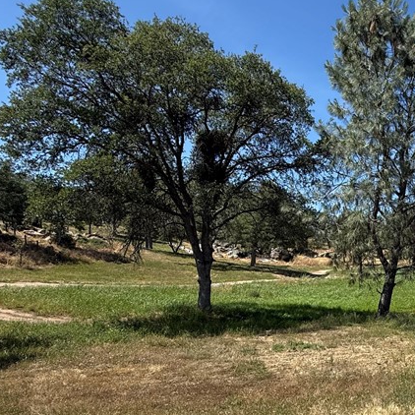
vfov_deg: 52.6
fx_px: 407
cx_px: 397
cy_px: 289
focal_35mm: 30
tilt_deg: -1.3
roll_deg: +0.9
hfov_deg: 46.8
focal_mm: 2.22
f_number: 2.2
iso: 50
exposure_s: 1/1167
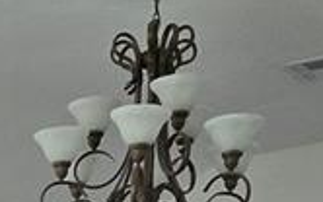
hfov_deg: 23.6
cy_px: 554
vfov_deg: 11.3
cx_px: 19
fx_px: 749
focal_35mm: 85
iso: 125
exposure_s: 1/60
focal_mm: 1.7
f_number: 2.2
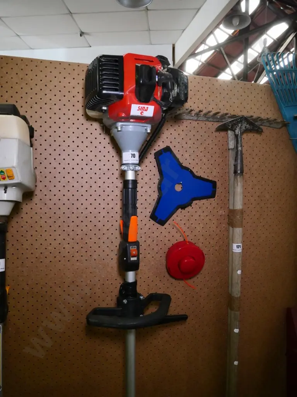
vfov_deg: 71.6
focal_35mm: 24
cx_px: 148
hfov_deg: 56.8
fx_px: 275
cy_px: 198
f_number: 4.5
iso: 3200
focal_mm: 12
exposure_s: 1/320
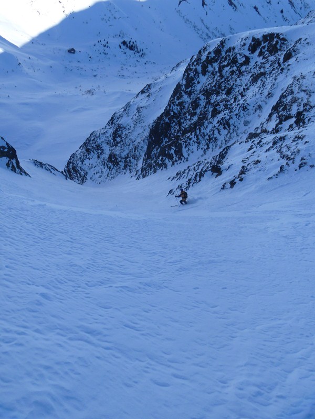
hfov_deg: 40.7
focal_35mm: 35
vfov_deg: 52.6
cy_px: 210
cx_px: 158
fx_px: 425
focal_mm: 6.3
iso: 80
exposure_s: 1/200
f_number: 5.6
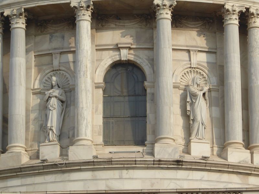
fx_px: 2492
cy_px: 97
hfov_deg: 6.0
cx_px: 130
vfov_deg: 4.5
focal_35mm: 333
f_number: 5.8
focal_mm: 53.8
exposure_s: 1/320
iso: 80
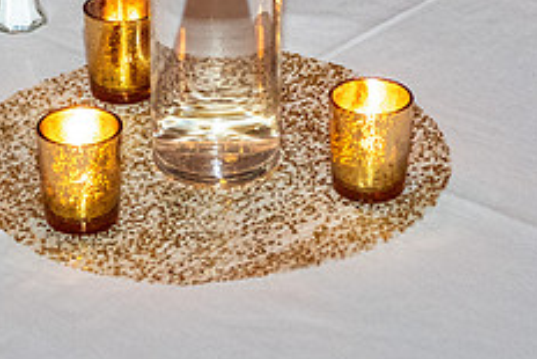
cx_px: 167
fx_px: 2015
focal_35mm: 135
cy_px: -20
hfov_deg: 15.1
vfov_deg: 10.1
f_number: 3.6
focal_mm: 35.8
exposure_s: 1/125
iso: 2500
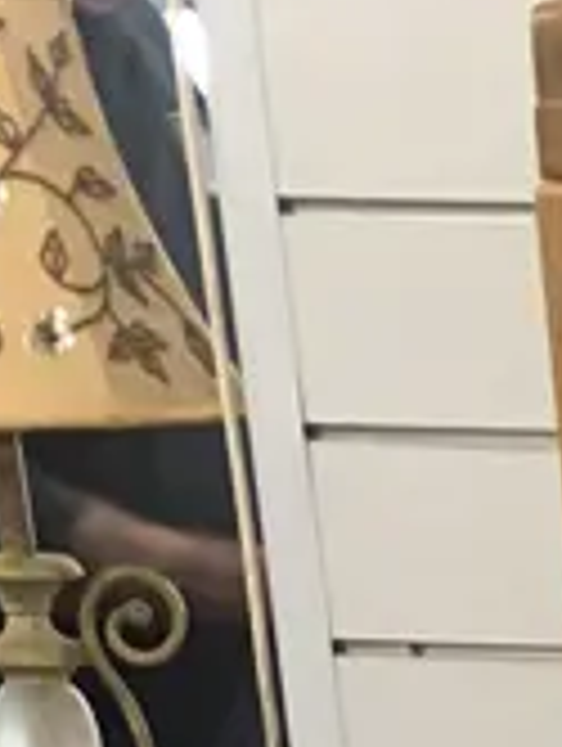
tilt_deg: -27.3
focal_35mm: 160
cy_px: 2232
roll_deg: -2.0
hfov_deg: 8.2
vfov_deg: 9.6
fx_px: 3455
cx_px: 1551
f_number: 1.8
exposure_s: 1/50
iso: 80
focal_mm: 4.25
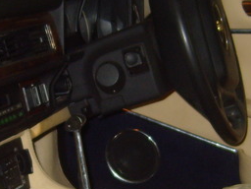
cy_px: 156
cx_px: 35
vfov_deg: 10.6
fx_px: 1015
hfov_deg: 14.0
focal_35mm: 140
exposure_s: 1/30
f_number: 2.8
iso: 100
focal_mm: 7.4
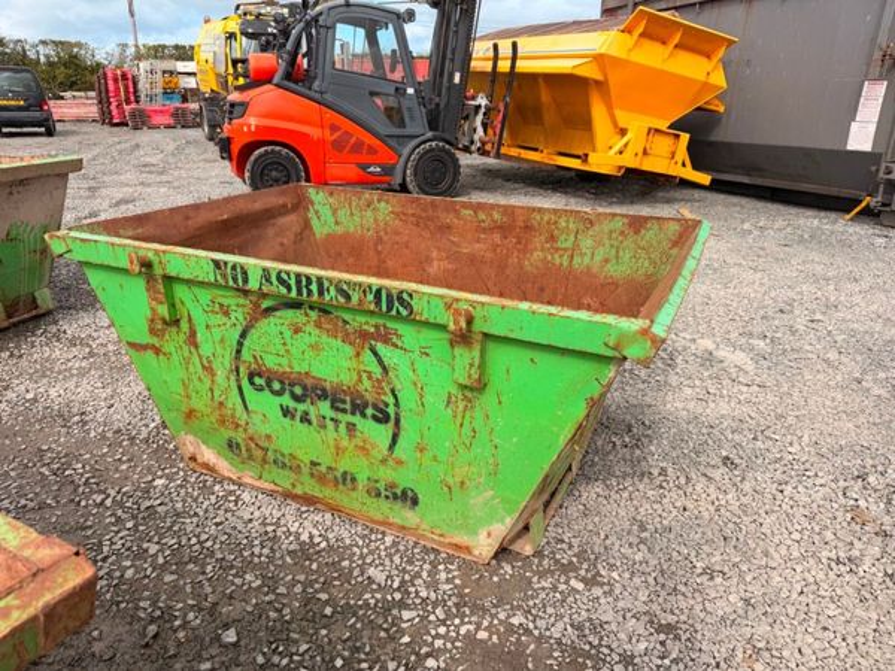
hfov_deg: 71.6
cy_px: 336
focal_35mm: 24
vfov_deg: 56.8
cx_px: 448
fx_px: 621
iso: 80
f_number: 1.78
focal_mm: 6.76
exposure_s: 1/2703
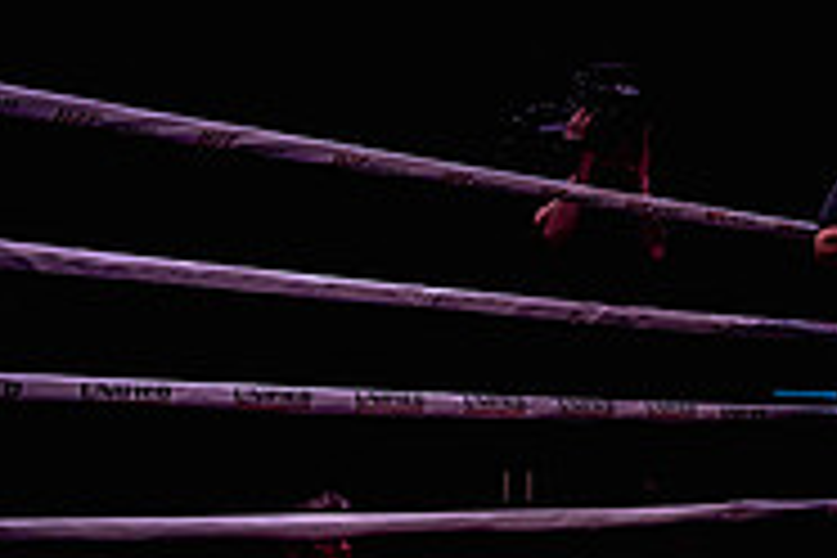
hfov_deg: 22.9
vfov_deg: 18.1
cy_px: 173
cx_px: 1188
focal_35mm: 75
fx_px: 1744
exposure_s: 1/800
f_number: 2.8
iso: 5000
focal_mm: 24
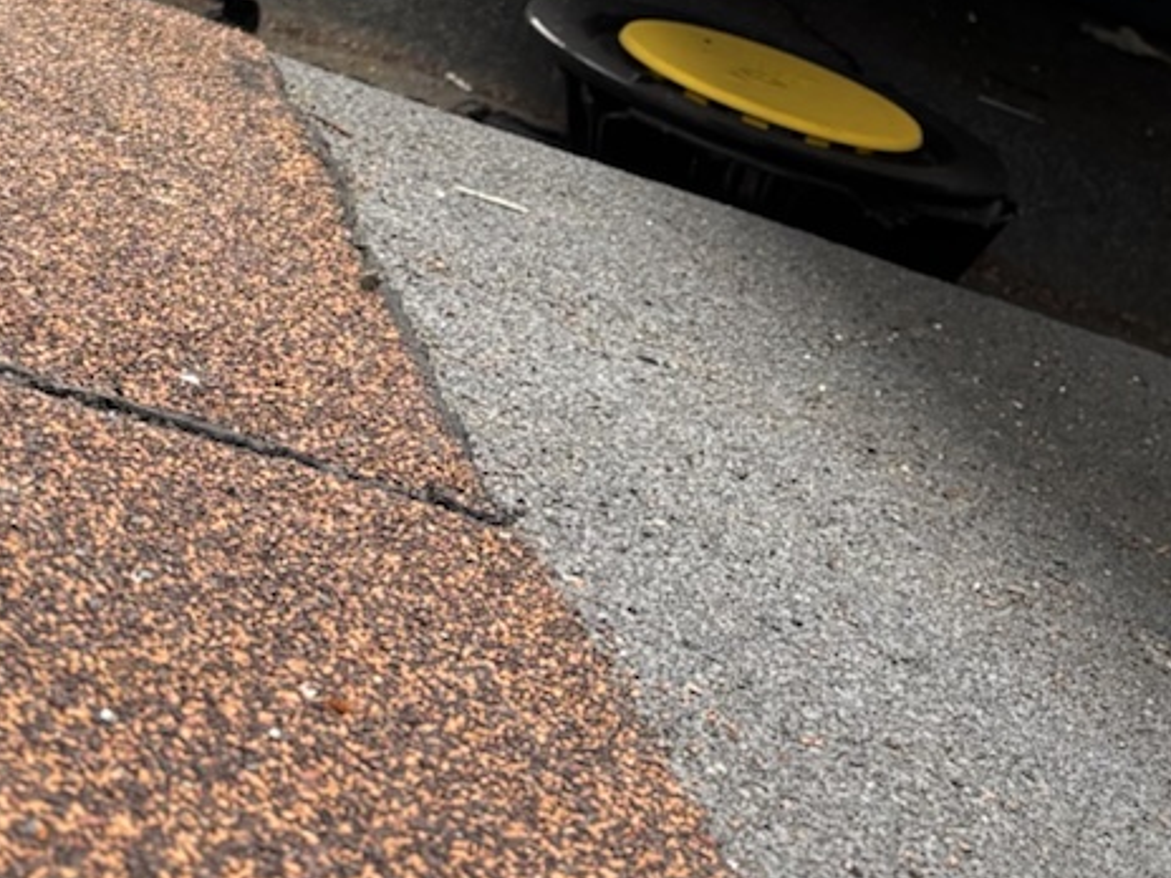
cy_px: -3
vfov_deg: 13.0
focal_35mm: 112
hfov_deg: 17.5
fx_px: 3789
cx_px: 747
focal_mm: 5.96
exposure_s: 1/121
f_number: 1.6
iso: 40
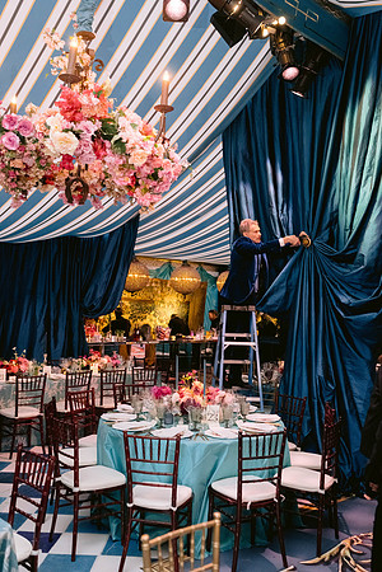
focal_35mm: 35
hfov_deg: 37.9
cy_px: 286
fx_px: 557
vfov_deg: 54.4
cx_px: 191
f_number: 2.8
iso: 3200
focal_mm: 35
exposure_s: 1/100
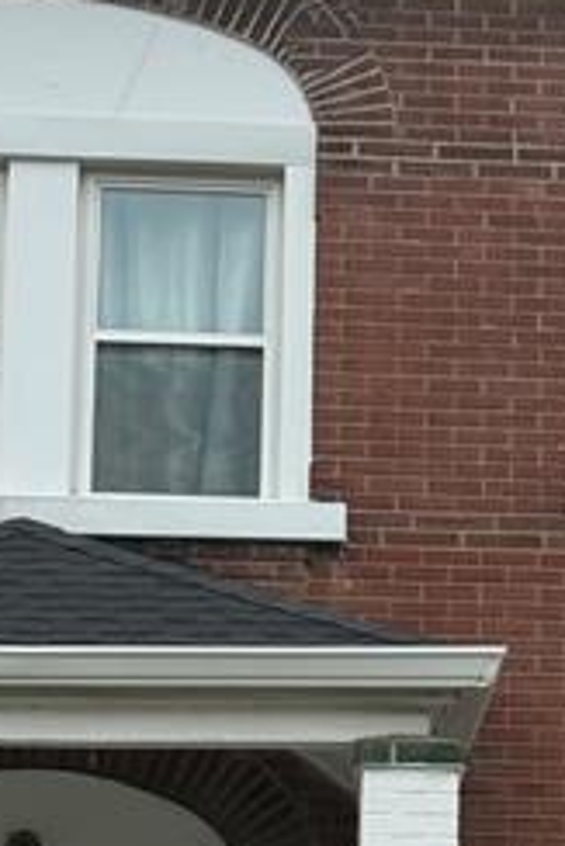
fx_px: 3691
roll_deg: -0.7
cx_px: 419
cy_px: 676
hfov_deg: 8.7
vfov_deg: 13.0
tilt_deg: +13.0
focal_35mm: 157
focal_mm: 6.76
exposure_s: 1/2577
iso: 80
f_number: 1.78
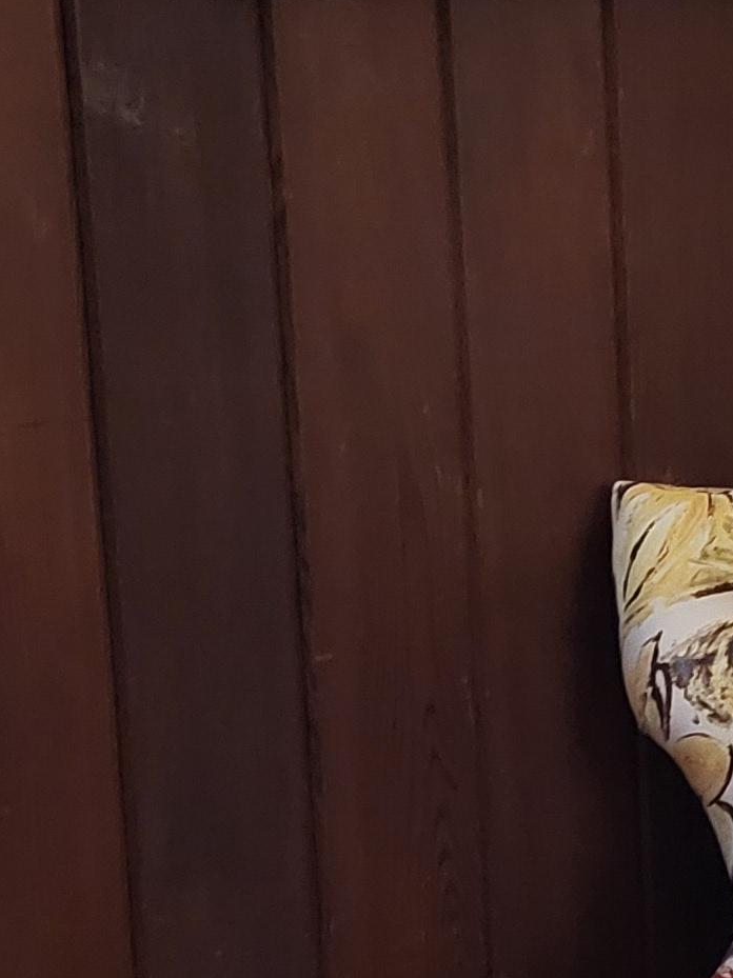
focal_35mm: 112
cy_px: 718
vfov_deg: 17.5
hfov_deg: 12.5
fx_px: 3164
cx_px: 1157
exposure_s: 1/24
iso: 800
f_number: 1.8
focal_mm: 5.4
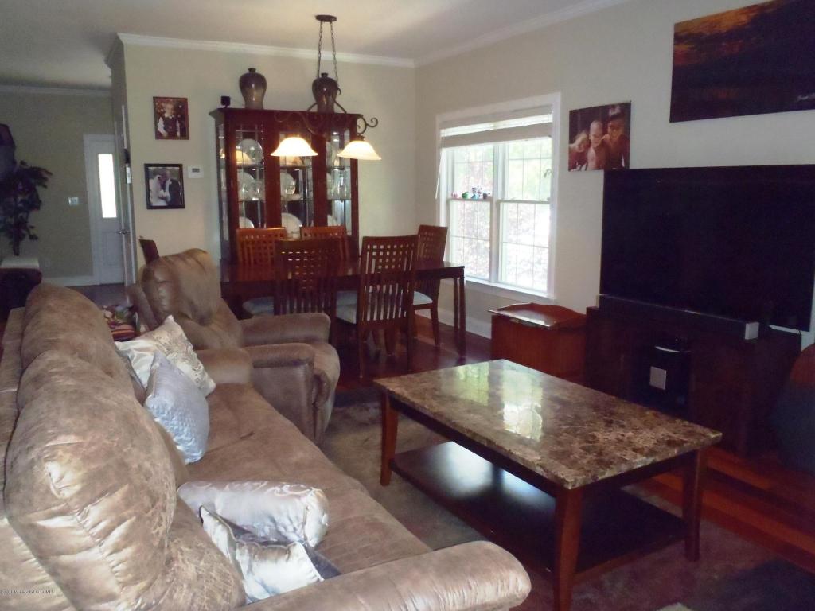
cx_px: 408
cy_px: 306
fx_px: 659
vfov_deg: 49.7
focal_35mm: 28
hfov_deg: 63.4
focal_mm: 5
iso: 800
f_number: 3.9
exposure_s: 1/125
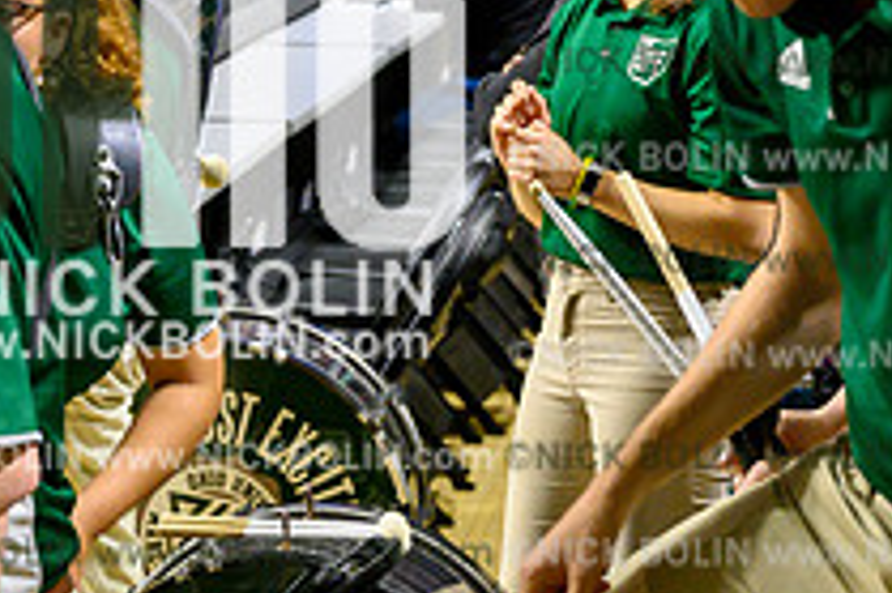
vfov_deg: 8.5
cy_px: 160
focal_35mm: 161
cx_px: 162
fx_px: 3986
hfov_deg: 12.7
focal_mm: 58
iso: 3200
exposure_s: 1/200
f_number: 4.5
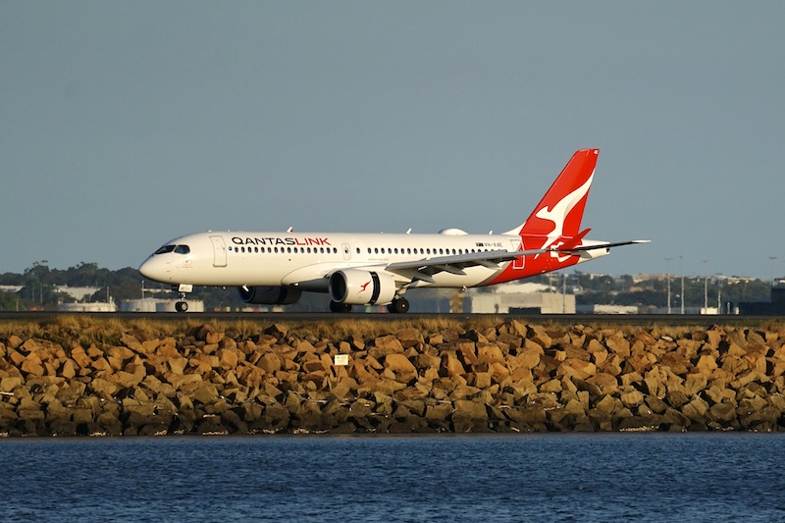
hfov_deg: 6.9
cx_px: 392
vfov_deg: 4.6
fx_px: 6540
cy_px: 262
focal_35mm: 300
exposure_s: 1/4000
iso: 400
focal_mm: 300
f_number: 5.6
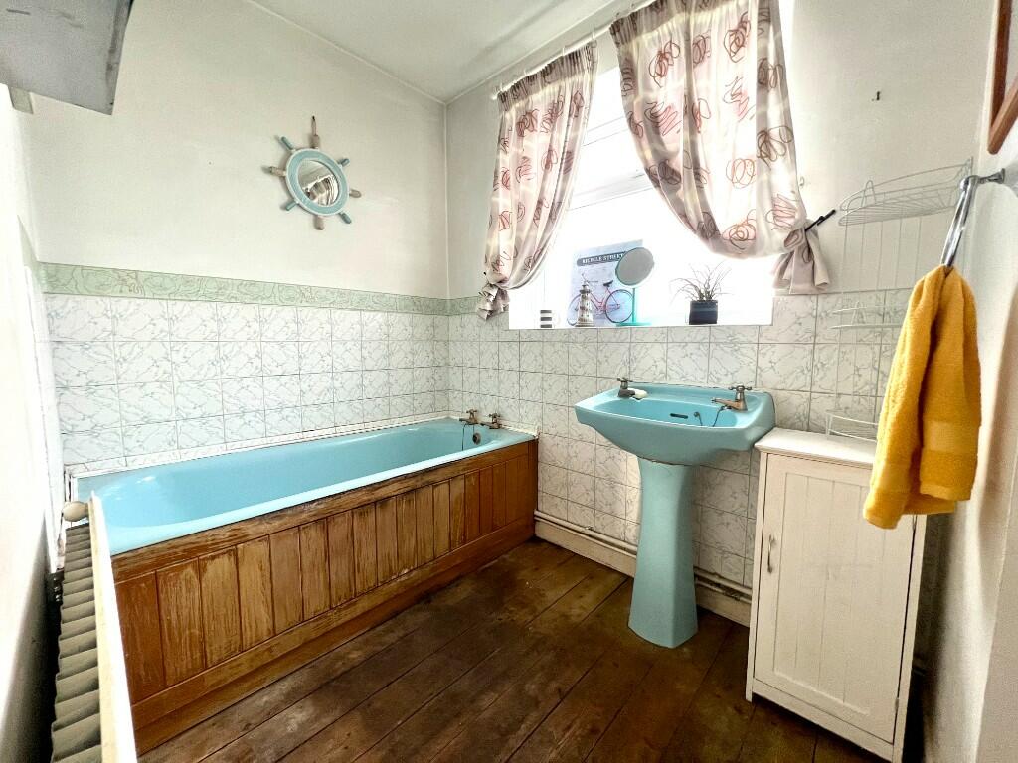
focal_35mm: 13
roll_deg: +0.0
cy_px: 382
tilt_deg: -6.0
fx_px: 382
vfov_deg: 89.9
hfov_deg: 106.2
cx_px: 509
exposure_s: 1/99
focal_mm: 1.57
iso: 250
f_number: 1.8
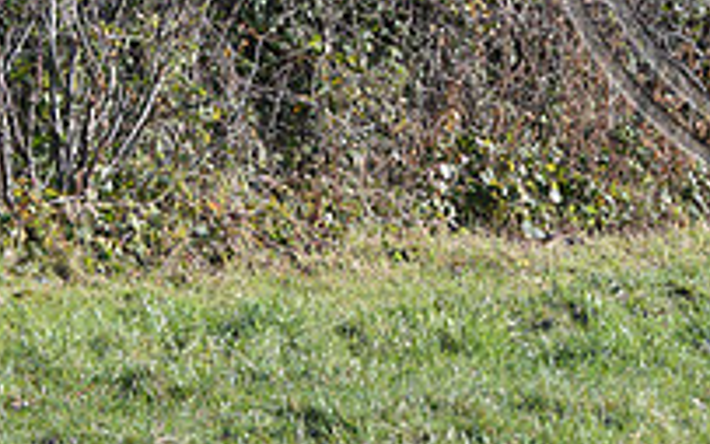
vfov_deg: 4.6
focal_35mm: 285
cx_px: 857
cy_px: -189
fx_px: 5516
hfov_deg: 7.3
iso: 1000
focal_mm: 98
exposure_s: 1/1250
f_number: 6.3
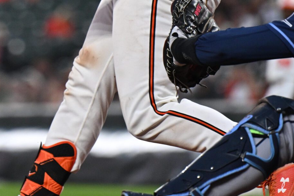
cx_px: 52
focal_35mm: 557
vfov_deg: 2.5
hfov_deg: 3.7
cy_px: 2
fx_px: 4549
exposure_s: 1/2500
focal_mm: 200
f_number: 2.8
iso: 1250
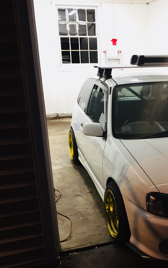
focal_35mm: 42
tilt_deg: -19.7
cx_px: 127
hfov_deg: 30.0
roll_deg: +0.7
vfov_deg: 46.6
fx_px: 308
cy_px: 175
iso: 125
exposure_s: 1/30
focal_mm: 4.15
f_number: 2.2
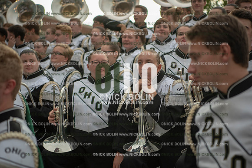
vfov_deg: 19.5
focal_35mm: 70
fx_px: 490
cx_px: 126
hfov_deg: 28.8
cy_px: 84
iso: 800
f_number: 3.2
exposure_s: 1/1250
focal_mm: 70
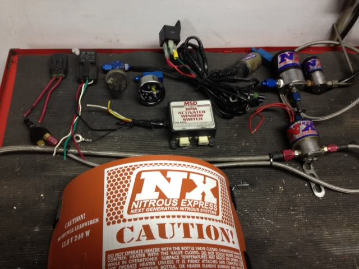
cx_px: 180
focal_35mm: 35
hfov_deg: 52.6
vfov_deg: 40.7
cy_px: 134
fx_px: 363
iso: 125
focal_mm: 4.3
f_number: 2.4
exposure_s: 1/20
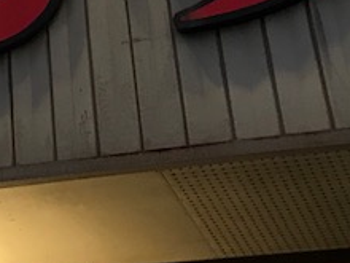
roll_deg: -6.1
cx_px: -255
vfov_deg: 10.9
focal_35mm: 127
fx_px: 1284
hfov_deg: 14.0
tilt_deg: +38.8
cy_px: -212
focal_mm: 3.99
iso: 40
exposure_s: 1/17
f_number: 1.8
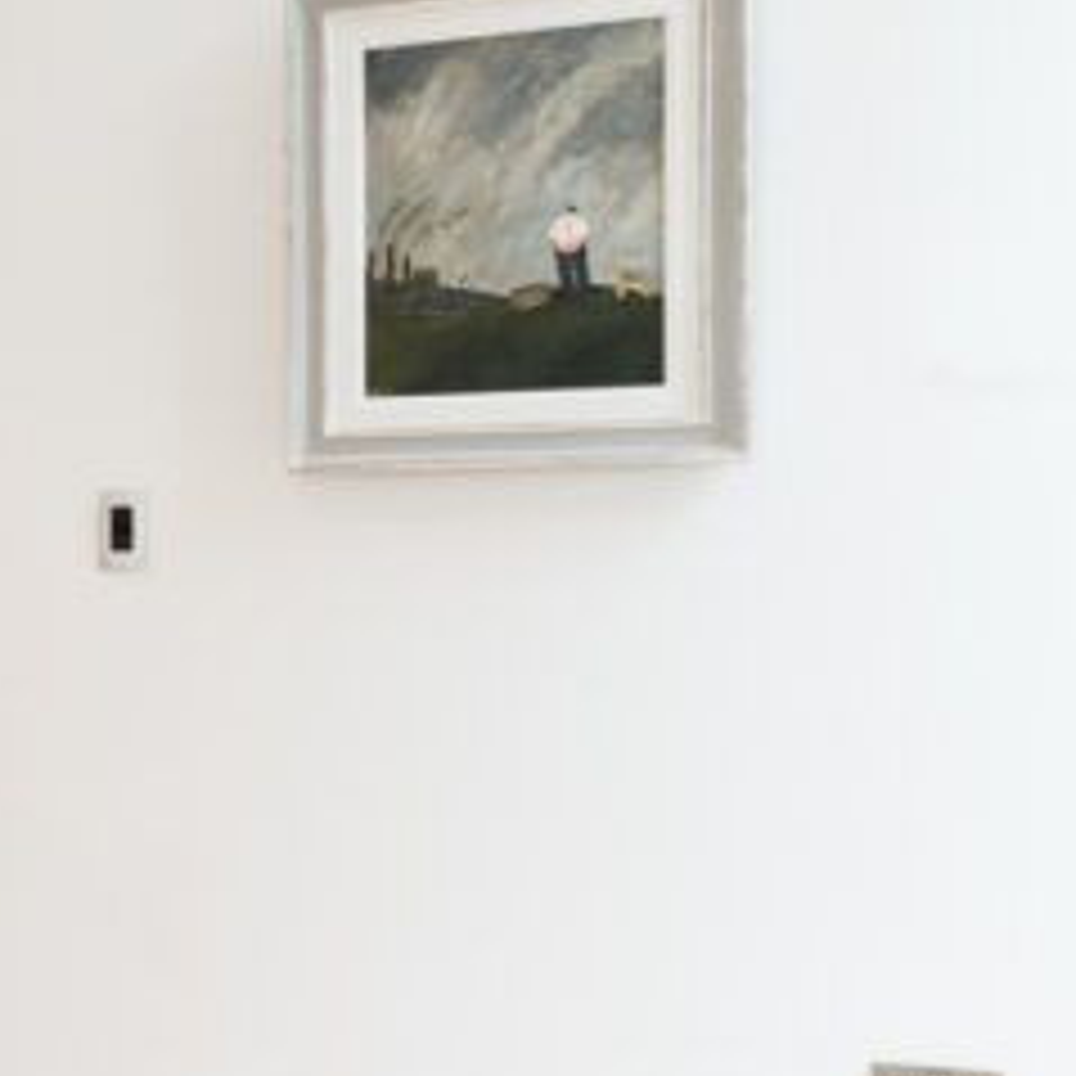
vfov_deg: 27.3
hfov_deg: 23.7
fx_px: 2216
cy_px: 617
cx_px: -360
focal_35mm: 63
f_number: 11
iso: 100
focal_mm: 17
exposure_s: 1/2.5
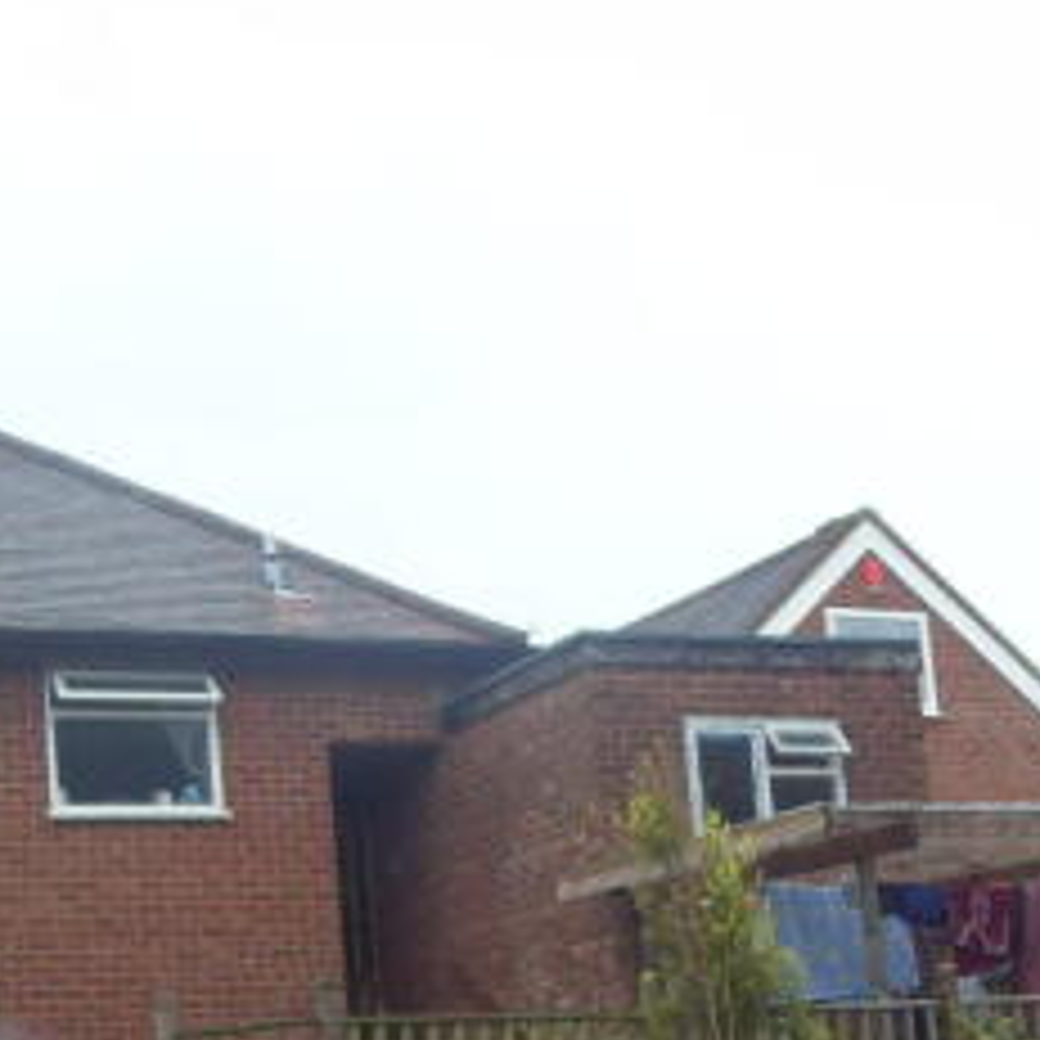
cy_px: 921
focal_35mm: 87
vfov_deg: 19.6
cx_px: 362
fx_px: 2957
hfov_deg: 19.9
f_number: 6.2
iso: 80
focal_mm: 6.6
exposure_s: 1/125
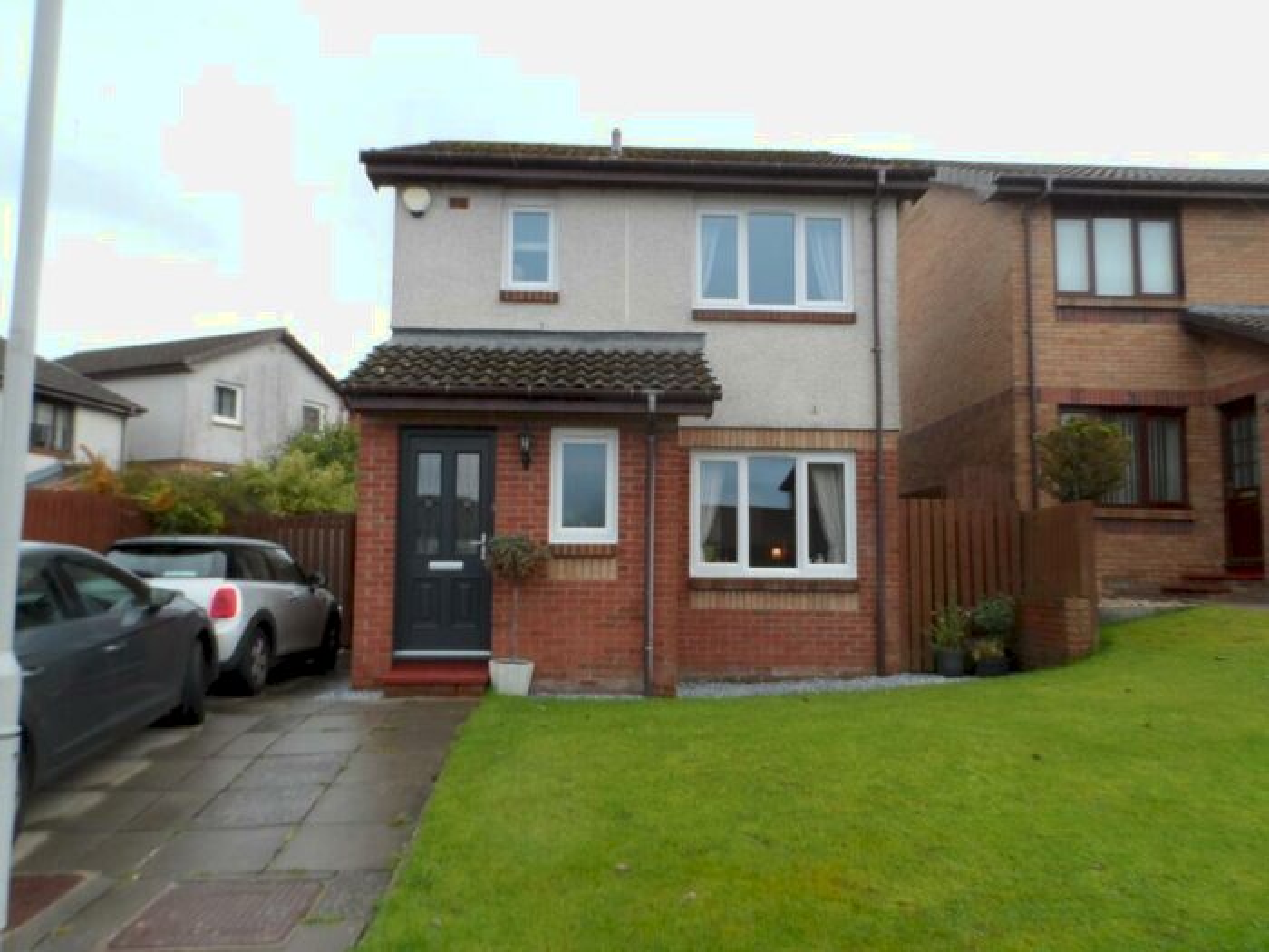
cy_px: 476
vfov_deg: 56.8
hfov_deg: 71.6
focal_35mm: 24
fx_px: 880
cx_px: 634
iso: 80
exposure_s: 1/180
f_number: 3.2
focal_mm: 4
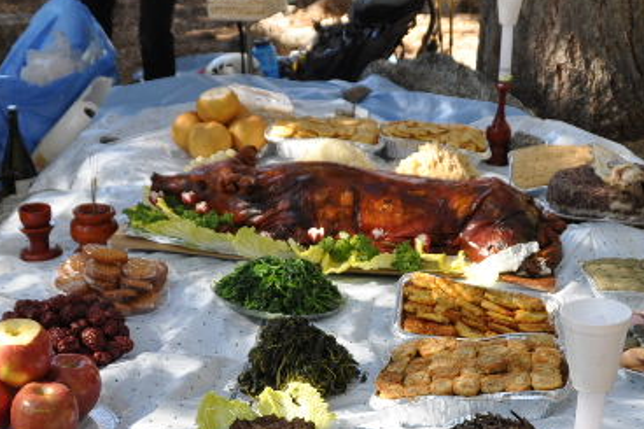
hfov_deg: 28.8
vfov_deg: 19.3
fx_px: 1252
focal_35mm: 70
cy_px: 318
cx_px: 362
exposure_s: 1/125
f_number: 5.6
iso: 250
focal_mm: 22
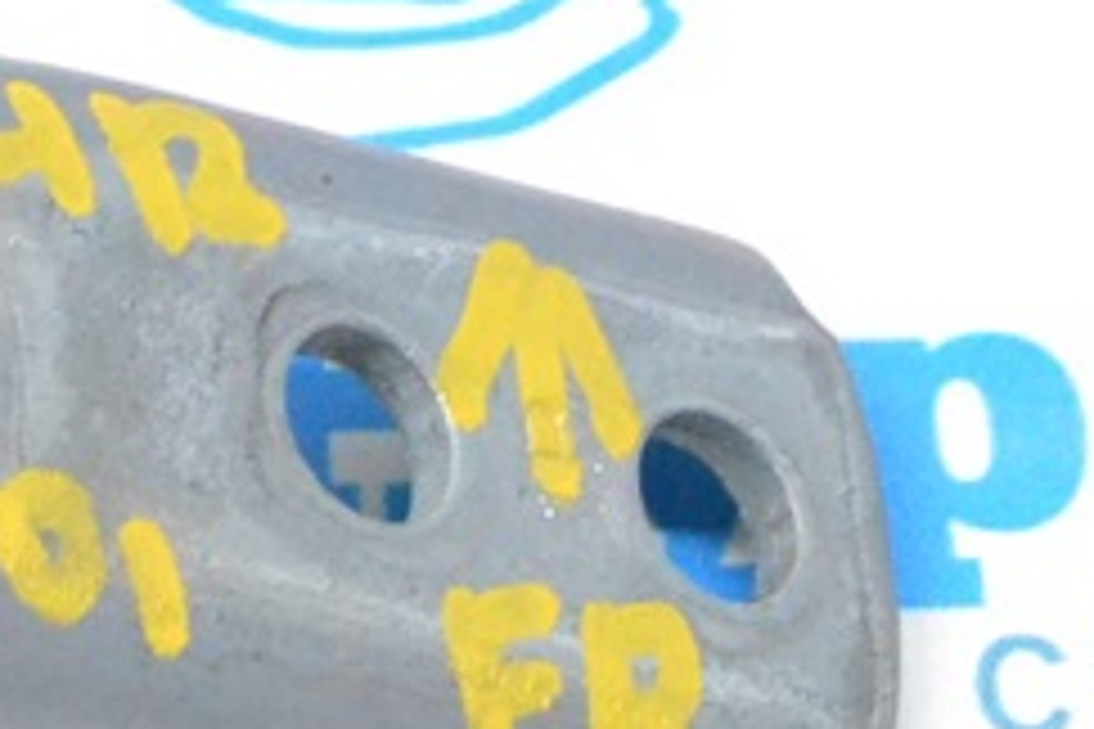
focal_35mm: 265
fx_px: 8052
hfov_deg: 7.7
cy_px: 331
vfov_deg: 5.2
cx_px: -135
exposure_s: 1/100
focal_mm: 42
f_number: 11
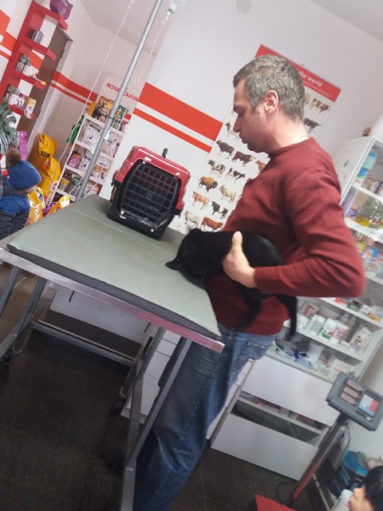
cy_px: 256
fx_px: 413
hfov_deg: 49.7
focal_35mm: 28
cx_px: 192
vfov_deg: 63.4
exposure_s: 1/17
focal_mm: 3.7
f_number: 1.9
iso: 200
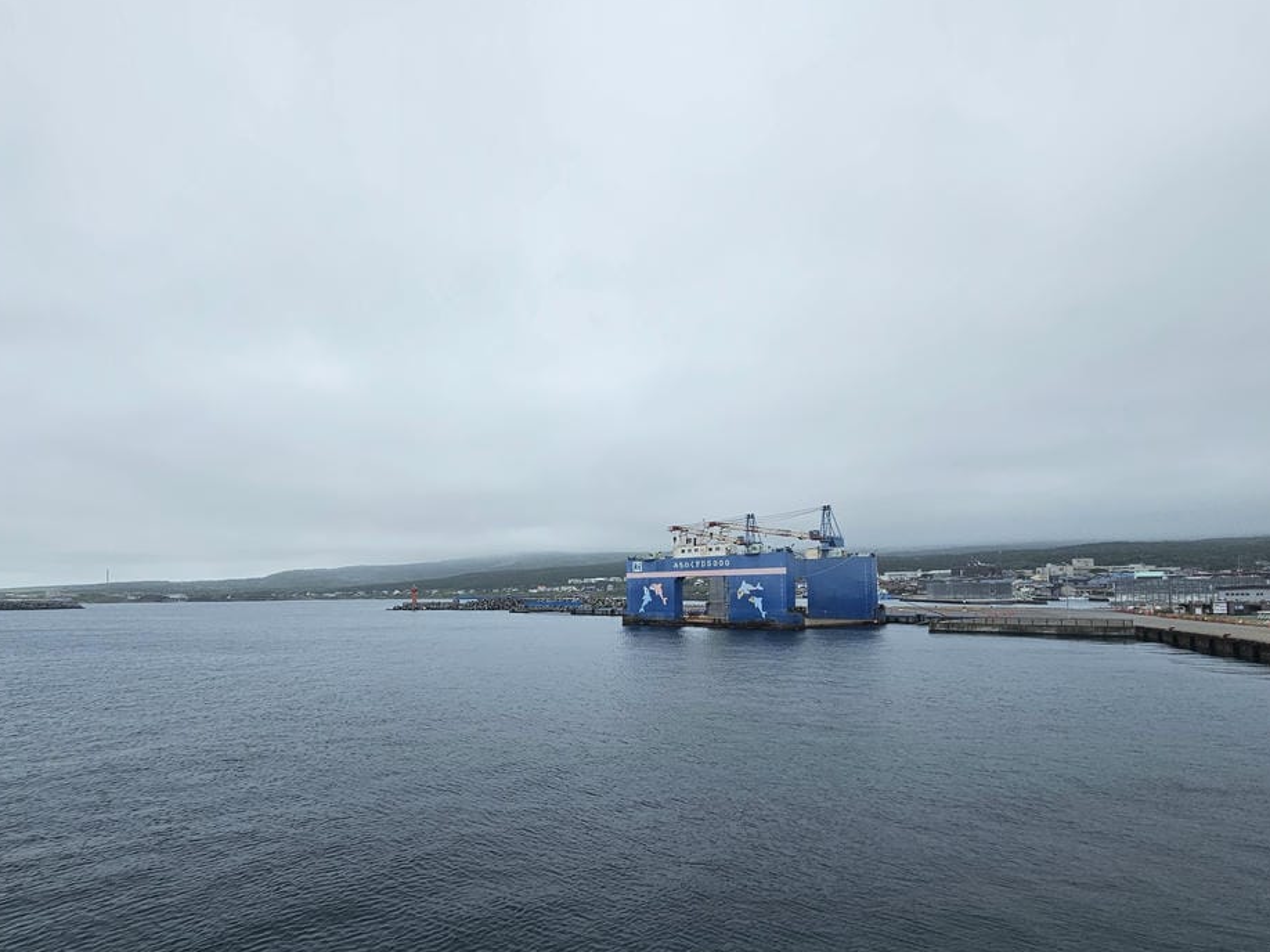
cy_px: 569
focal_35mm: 17
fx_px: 624
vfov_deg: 73.9
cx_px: 548
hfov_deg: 90.5
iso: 50
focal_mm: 2.2
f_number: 2.2
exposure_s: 1/2333
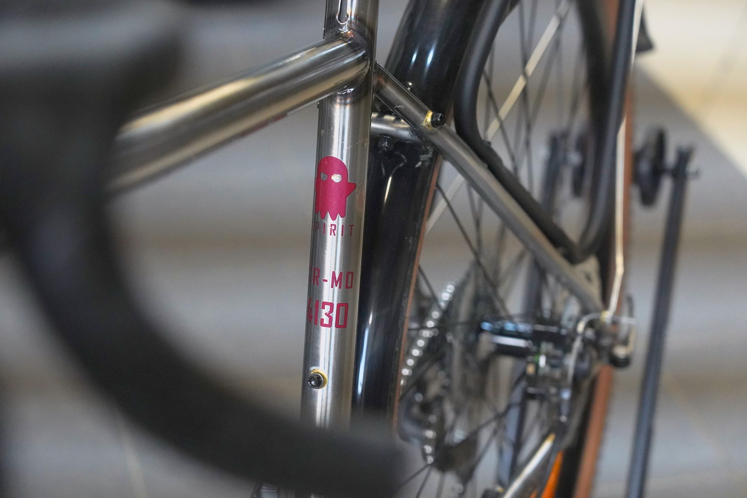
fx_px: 2178
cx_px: 374
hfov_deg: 19.5
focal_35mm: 105
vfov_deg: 13.0
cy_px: 249
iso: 6400
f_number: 5
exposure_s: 1/200
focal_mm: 105
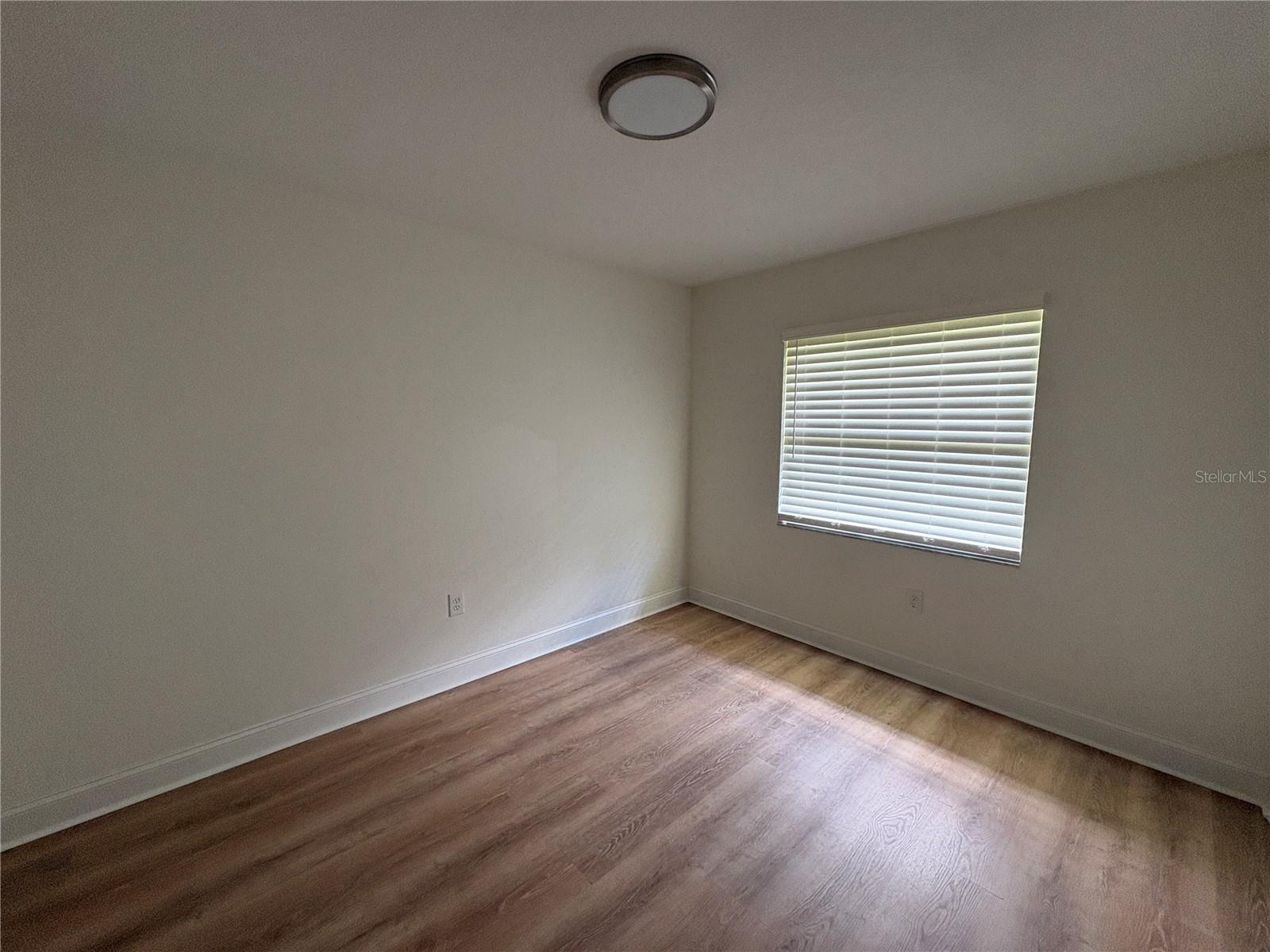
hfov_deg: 102.1
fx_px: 514
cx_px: 635
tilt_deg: -5.6
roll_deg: +0.2
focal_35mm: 14
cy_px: 476
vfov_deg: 85.7
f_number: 2.2
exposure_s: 1/60
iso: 160
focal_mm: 2.22
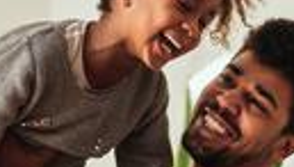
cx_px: 171
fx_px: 1265
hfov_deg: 13.3
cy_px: 120
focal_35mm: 162
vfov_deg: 7.5
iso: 400
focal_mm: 50
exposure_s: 1/400
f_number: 1.8
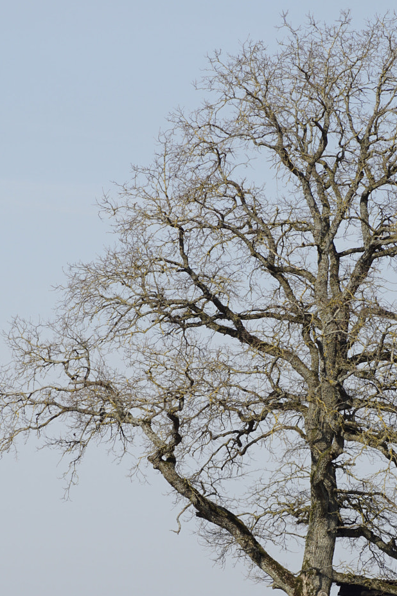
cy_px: 358
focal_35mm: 272
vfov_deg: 7.6
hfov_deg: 5.1
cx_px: 296
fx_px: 4497
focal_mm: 105
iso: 100
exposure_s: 1/200
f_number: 10
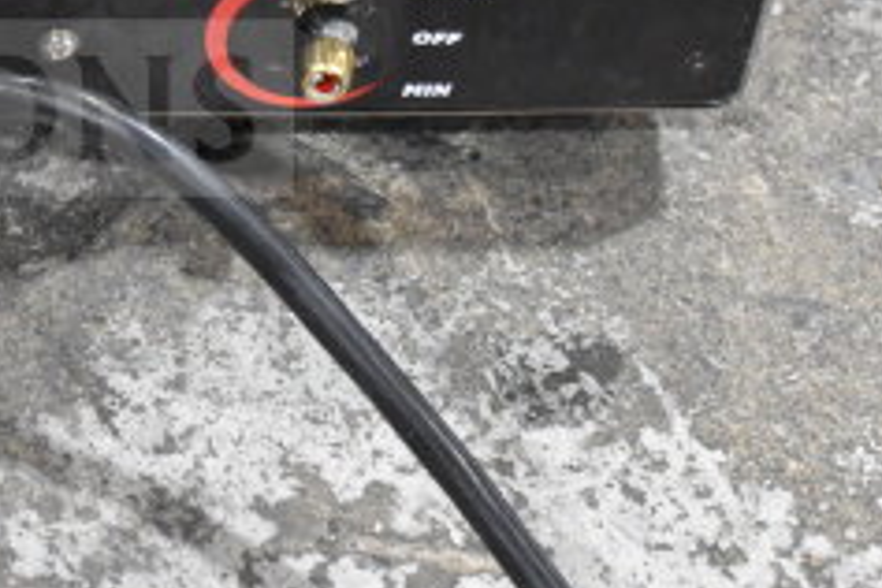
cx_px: -127
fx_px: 5201
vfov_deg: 6.4
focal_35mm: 212
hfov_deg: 9.6
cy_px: -99
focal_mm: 55
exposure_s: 1/250
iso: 6400
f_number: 8
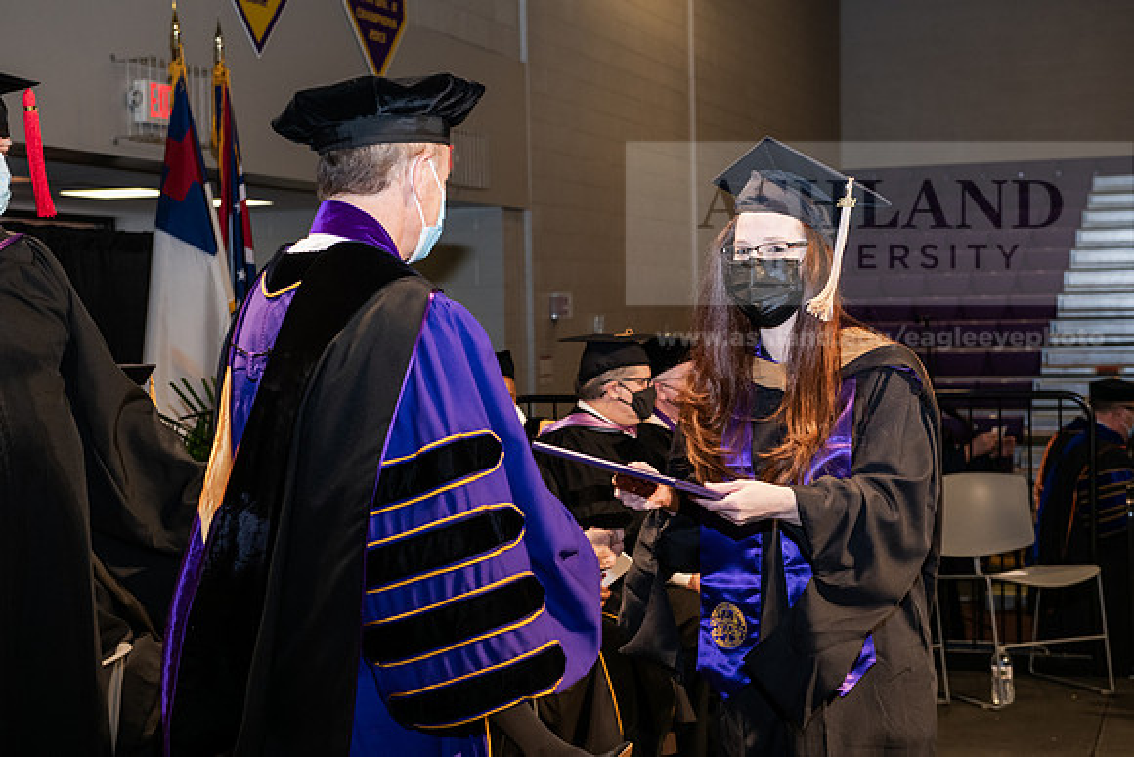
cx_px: 567
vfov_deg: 21.9
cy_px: 378
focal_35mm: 62
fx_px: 1953
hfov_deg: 32.4
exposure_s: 1/200
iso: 1600
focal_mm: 62
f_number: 6.3
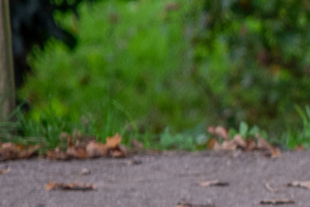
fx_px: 4170
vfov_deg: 2.8
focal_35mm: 484
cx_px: 890
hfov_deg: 4.1
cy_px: 197
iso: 400
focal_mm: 80
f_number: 4.5
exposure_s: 1/125
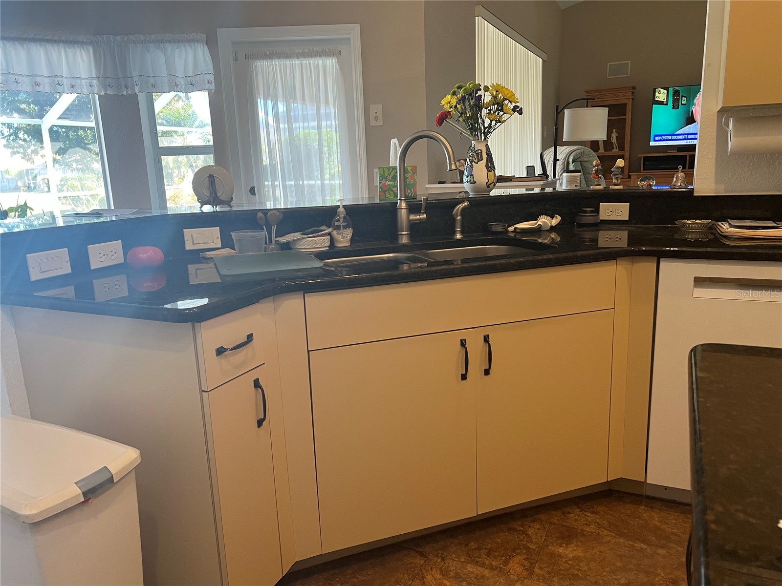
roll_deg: +1.5
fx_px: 587
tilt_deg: -13.5
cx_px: 391
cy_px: 293
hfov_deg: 67.3
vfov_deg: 53.1
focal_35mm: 26
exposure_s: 1/60
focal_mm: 5.7
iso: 100
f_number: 1.5
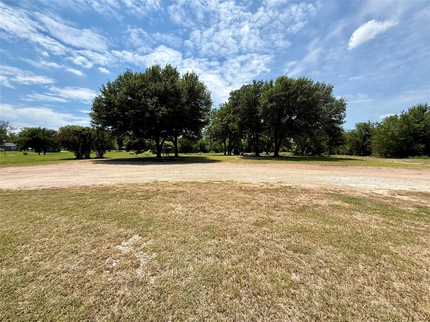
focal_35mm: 14
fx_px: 174
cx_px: 215
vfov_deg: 85.7
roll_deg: +1.0
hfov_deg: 102.1
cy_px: 161
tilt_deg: -2.4
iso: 50
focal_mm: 2.22
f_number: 2.2
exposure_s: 1/2092
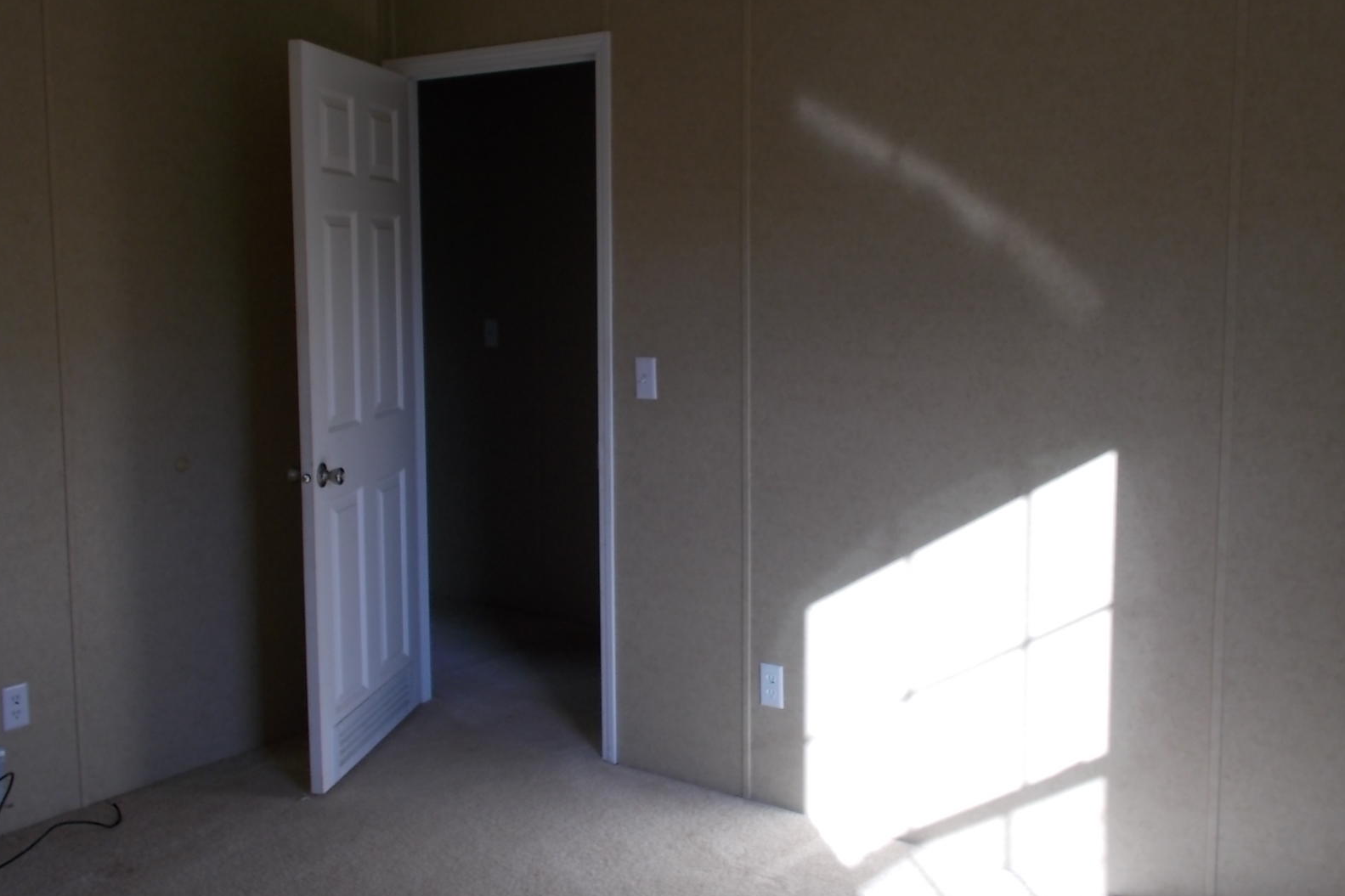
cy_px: 397
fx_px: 1532
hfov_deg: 47.4
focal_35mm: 41
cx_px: 668
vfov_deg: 32.6
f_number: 3.9
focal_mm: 6.9
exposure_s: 1/80
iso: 80
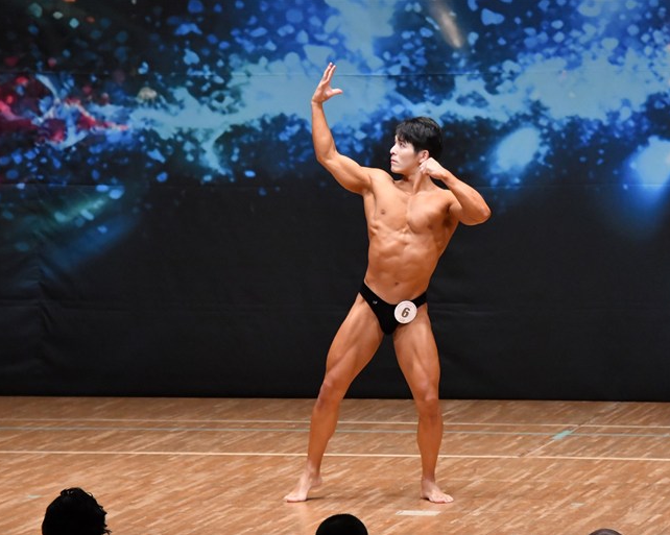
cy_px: 268
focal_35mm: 272
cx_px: 382
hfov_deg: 7.1
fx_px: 5391
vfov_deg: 5.7
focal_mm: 160
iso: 6400
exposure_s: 1/400
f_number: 5.6
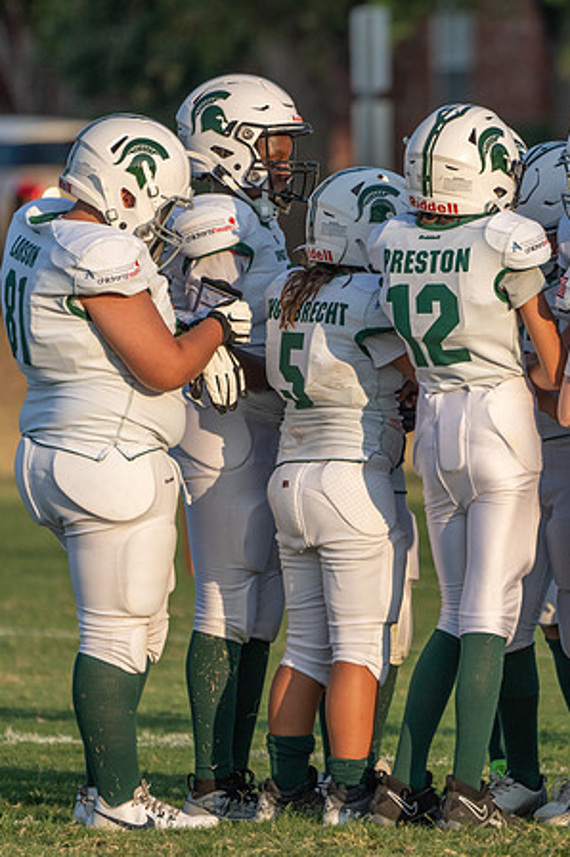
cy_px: 411
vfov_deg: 3.3
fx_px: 15056
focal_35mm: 633
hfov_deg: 2.2
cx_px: 528
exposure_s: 1/1250
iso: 400
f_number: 5.6
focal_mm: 394
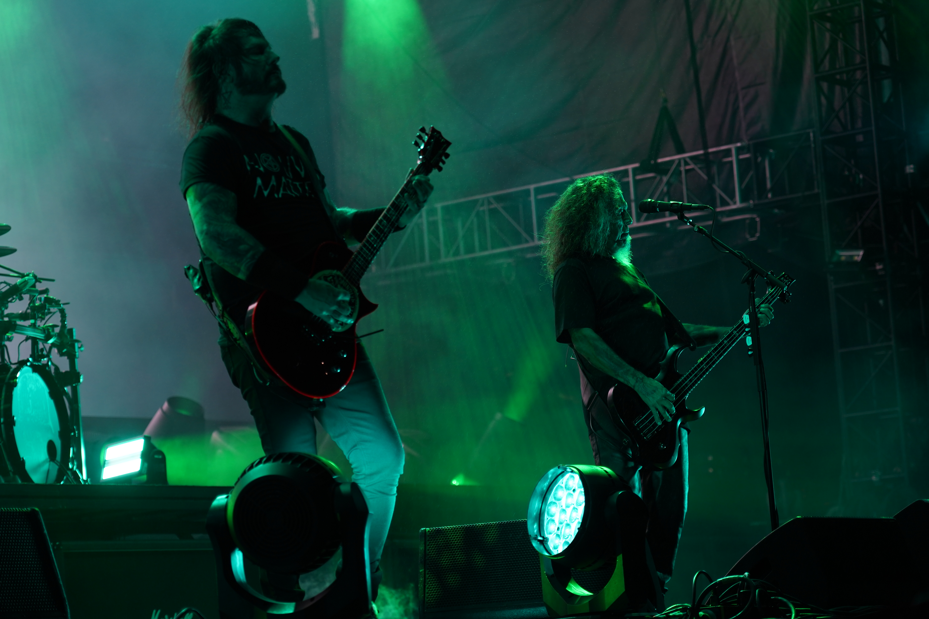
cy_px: 310
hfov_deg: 19.5
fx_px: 2709
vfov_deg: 13.0
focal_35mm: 105
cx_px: 464
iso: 500
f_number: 4
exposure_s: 1/125
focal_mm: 105
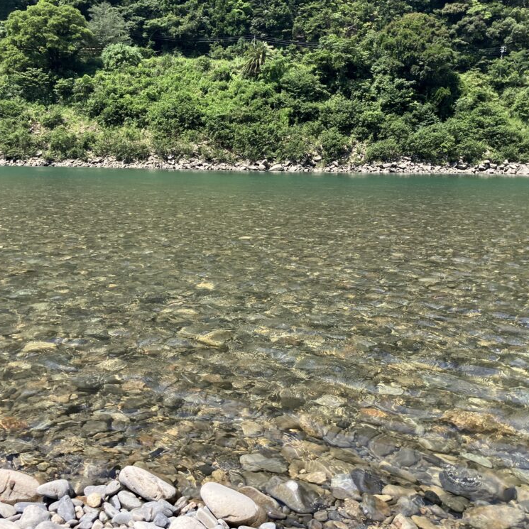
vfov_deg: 48.4
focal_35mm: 34
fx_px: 588
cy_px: 269
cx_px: 300
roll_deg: -1.4
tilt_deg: -7.5
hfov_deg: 48.3
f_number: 1.8
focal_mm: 3.99
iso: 32
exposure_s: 1/750
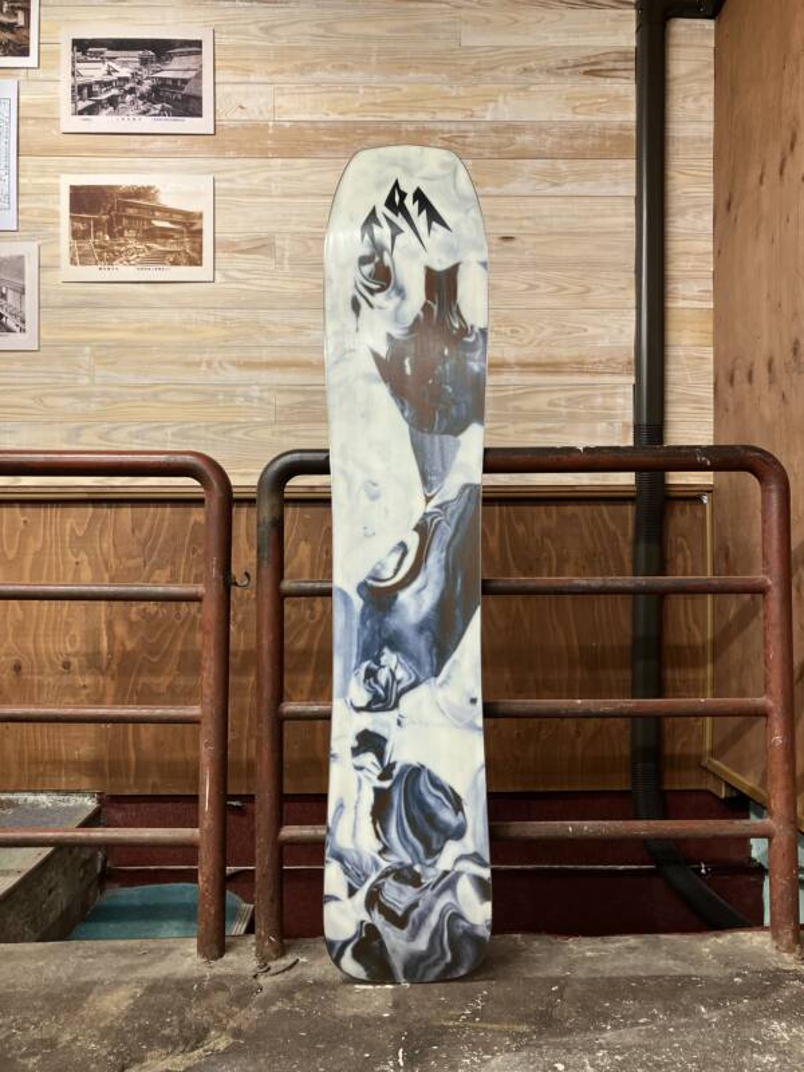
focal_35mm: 28
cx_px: 402
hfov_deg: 49.7
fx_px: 867
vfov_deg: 63.4
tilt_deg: +1.9
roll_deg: -0.6
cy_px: 536
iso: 100
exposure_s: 1/50
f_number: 1.8
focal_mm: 3.99
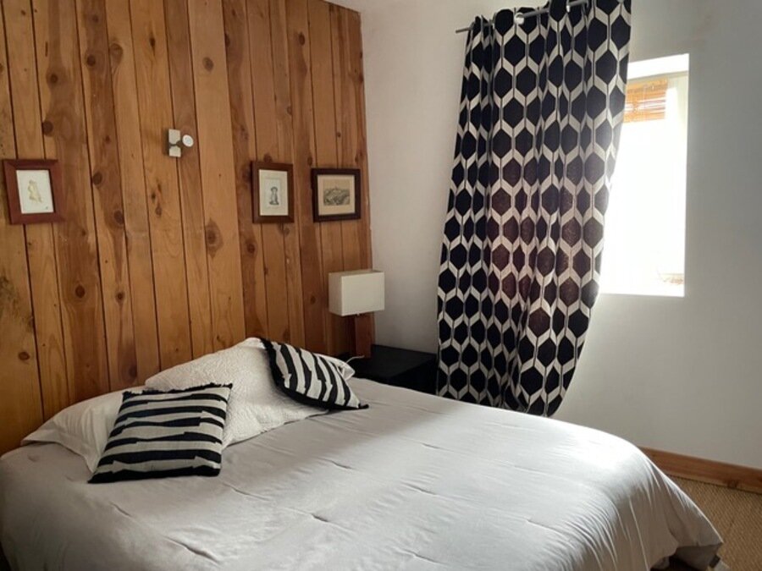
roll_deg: +2.6
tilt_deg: -7.0
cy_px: 286
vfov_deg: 53.1
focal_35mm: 26
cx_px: 381
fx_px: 572
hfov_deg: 67.3
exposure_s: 1/60
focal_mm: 4.2
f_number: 1.6
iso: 200
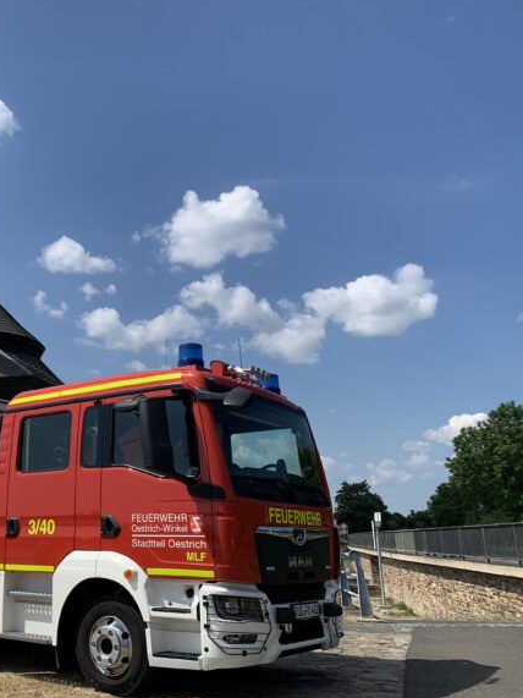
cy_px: 348
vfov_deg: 52.6
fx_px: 705
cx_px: 83
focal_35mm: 35
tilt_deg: +14.9
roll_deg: +0.1
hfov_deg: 38.7
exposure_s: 1/3521
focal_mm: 4.25
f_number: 1.8
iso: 25
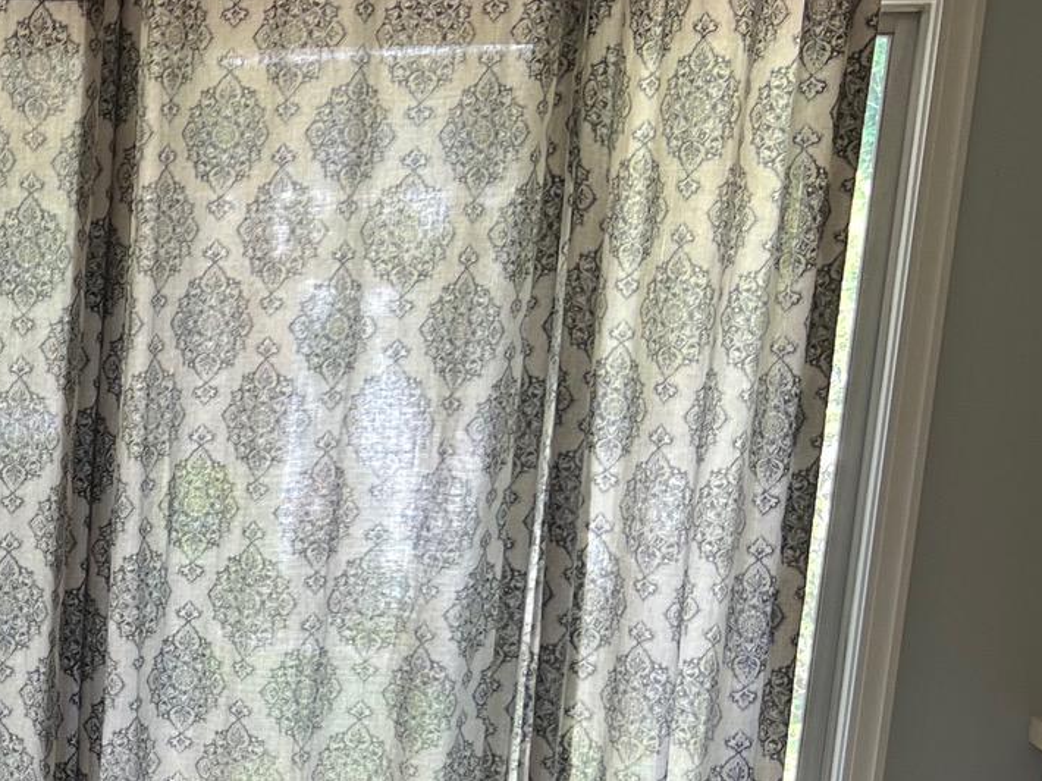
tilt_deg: -12.8
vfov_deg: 19.2
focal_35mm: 75
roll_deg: +0.2
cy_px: 740
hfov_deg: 22.3
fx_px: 2257
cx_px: -427
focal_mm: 5.7
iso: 64
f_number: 1.5
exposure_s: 1/120
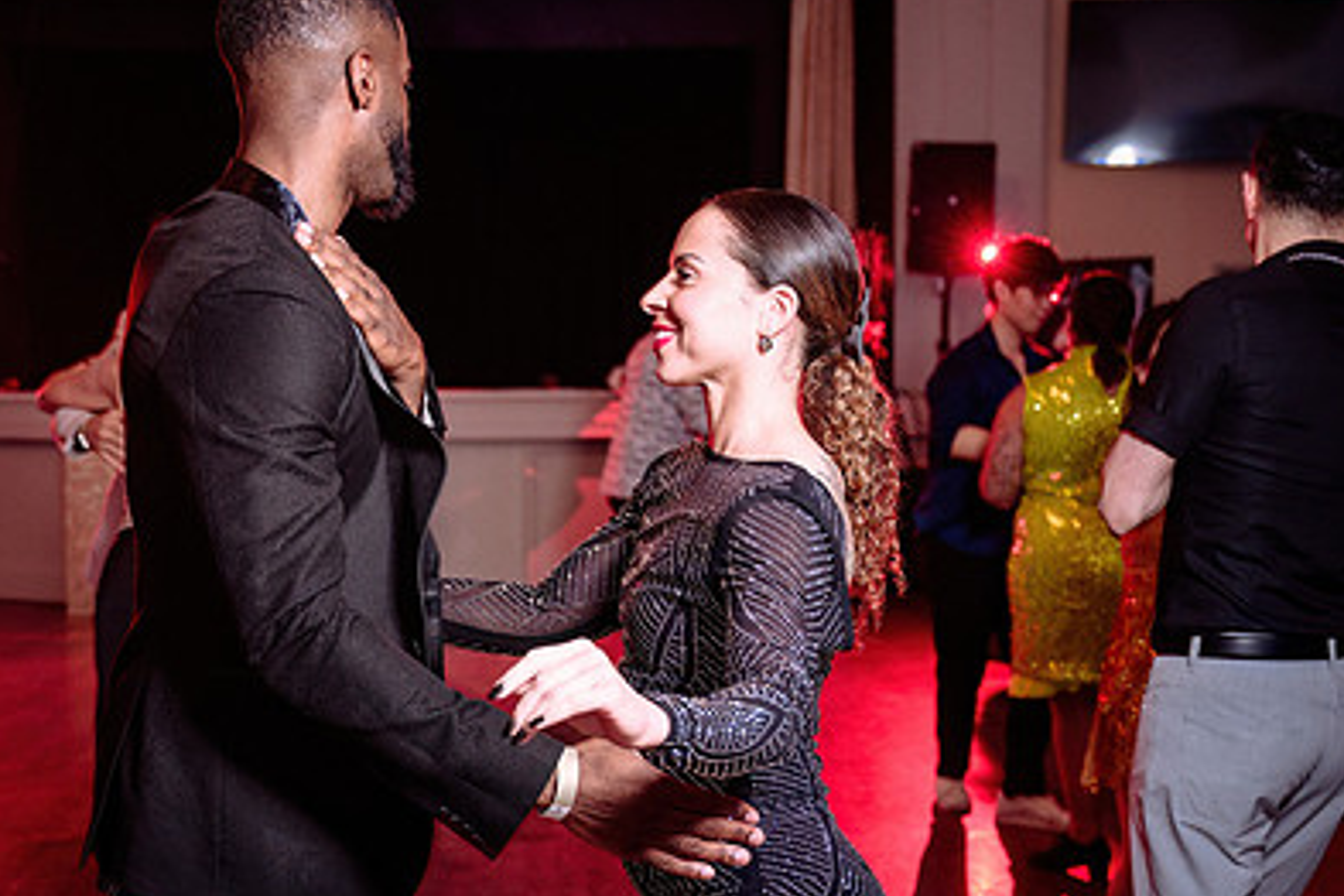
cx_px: 562
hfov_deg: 33.9
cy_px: 520
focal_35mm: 59
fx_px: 2202
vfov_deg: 23.0
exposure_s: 1/100
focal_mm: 34.5
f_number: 3.2
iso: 800
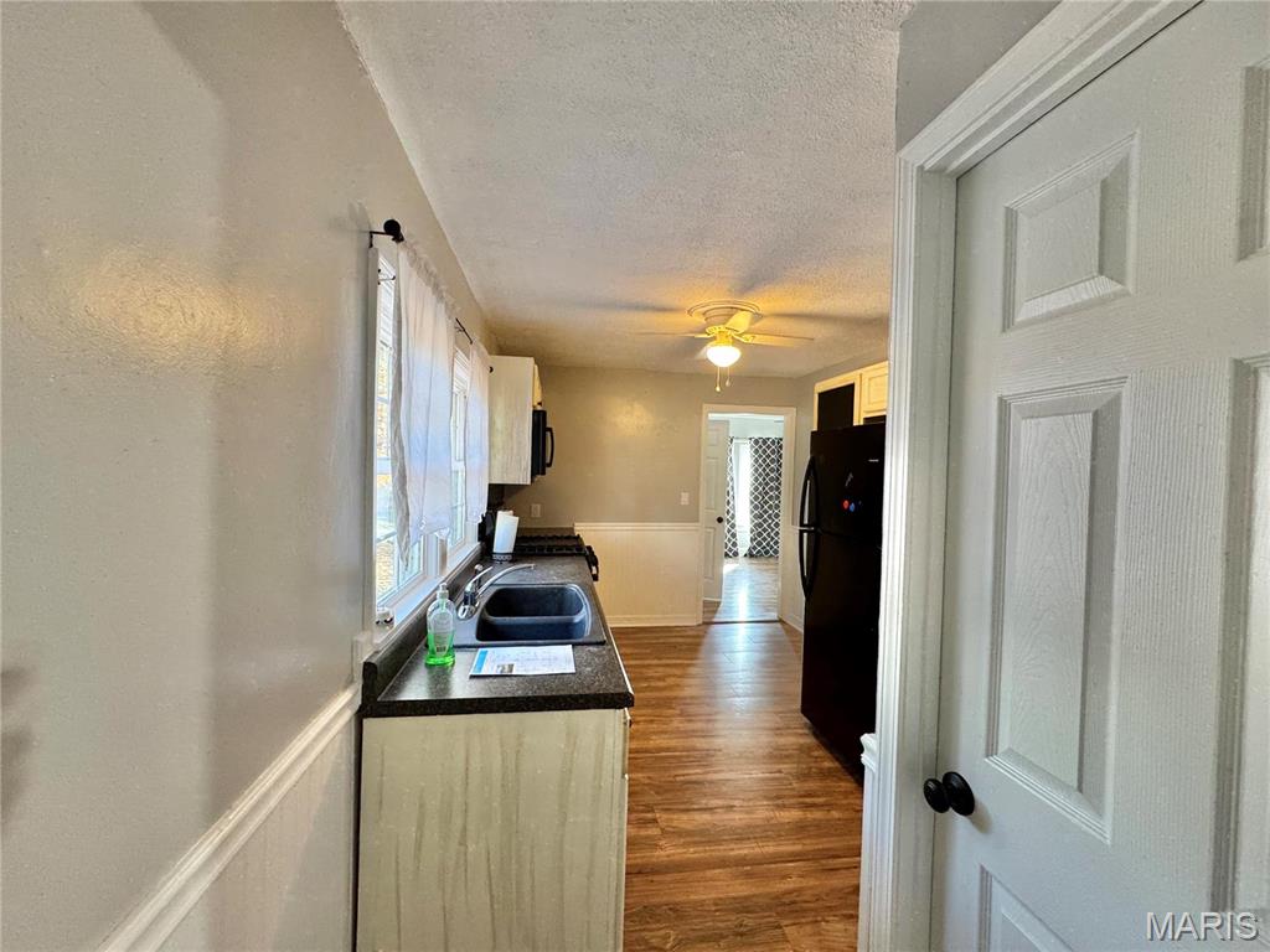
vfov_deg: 85.7
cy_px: 476
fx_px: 514
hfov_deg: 102.1
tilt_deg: -1.2
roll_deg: -2.2
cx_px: 635
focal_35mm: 14
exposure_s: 1/60
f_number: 2.2
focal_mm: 2.22
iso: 200
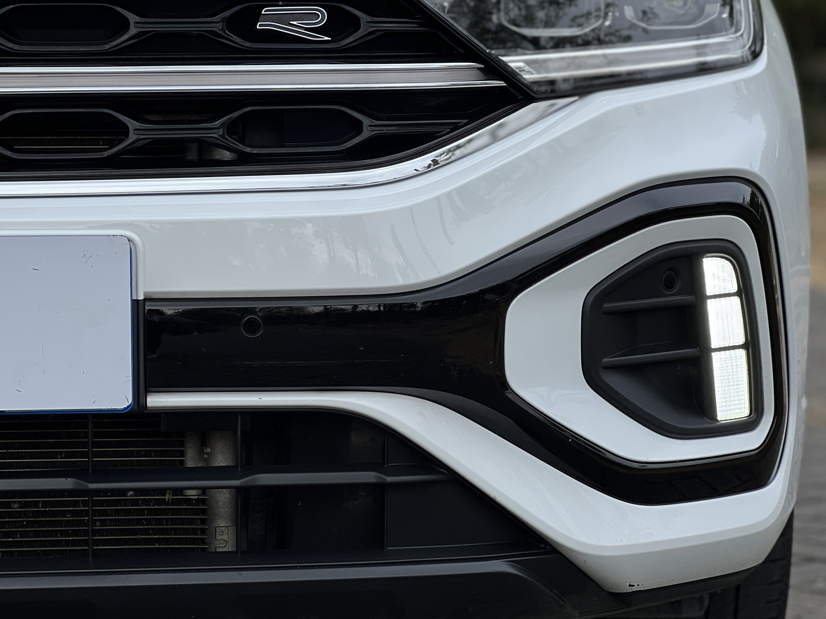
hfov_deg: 17.5
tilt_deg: -0.8
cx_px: 313
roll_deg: -0.1
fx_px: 2673
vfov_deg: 13.2
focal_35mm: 112
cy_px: 182
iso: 32
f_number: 2.8
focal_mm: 9
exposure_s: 1/605
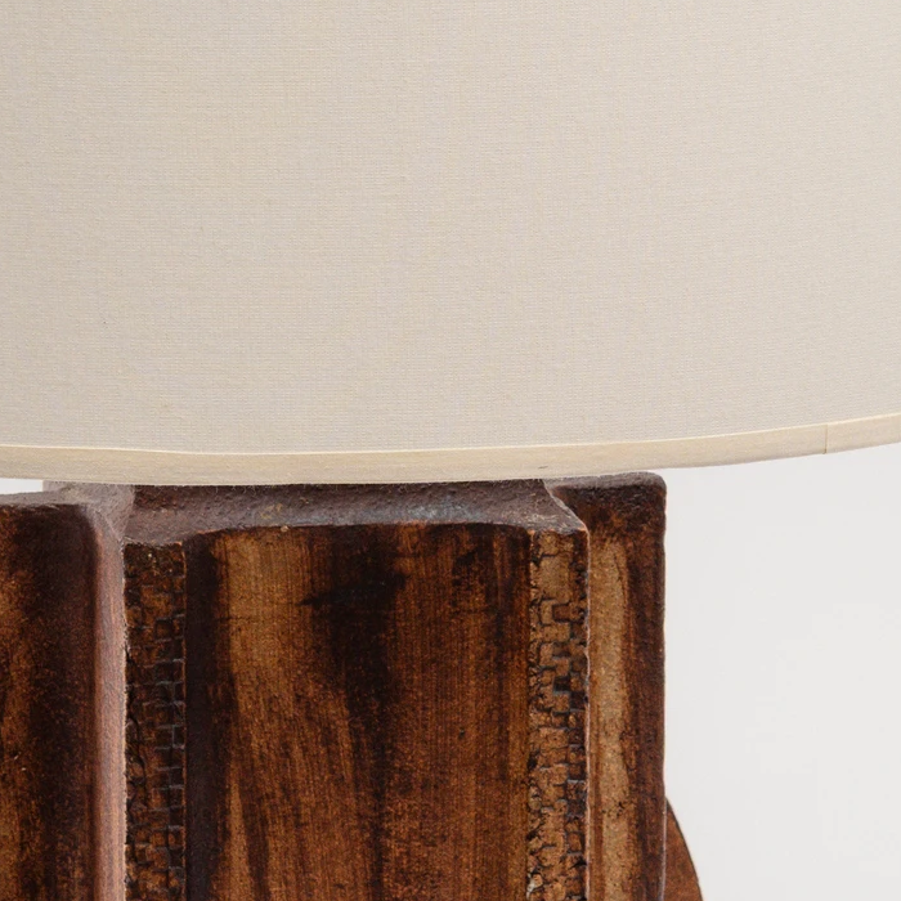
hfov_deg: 7.5
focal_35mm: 233
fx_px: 6861
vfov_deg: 7.5
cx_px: 323
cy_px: 465
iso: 250
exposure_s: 1/400
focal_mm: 50
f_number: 8
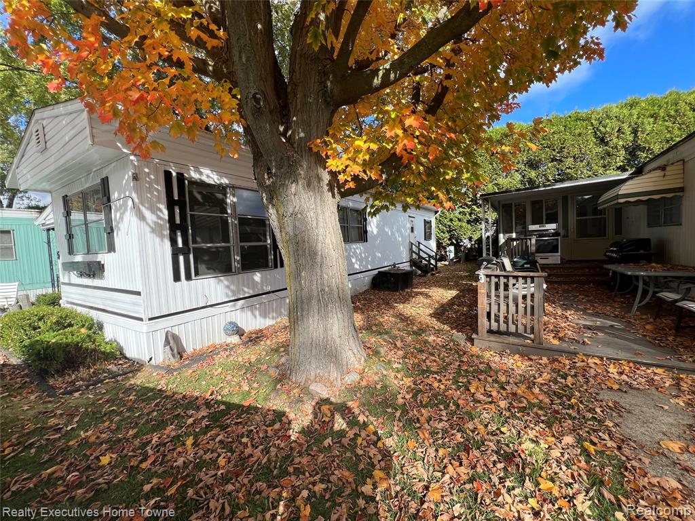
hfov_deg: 106.2
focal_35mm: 13
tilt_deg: -3.8
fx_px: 261
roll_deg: +3.6
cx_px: 348
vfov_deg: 89.9
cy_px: 260
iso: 32
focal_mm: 1.57
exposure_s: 1/704
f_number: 1.8
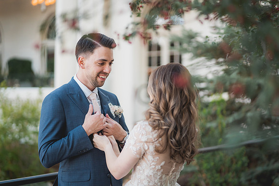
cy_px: 93
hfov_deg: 23.5
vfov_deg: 15.8
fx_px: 670
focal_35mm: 86
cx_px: 140
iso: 1000
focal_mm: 85
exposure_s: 1/1000
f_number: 1.8
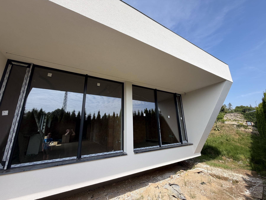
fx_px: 108
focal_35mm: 14
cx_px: 133
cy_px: 100
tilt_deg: +14.7
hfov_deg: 102.1
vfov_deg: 85.7
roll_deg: +1.4
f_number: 2.2
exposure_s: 1/770
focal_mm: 2.22
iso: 40
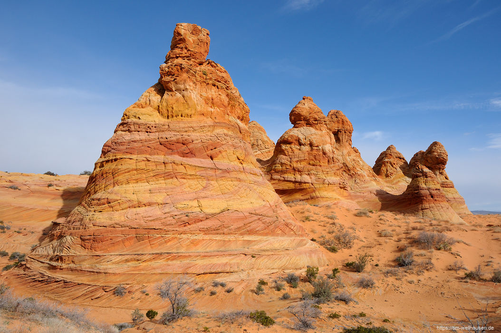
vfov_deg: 43.5
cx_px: 250
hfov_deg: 62.0
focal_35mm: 30
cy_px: 166
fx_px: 417
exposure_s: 1/320
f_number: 11
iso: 200
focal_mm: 20
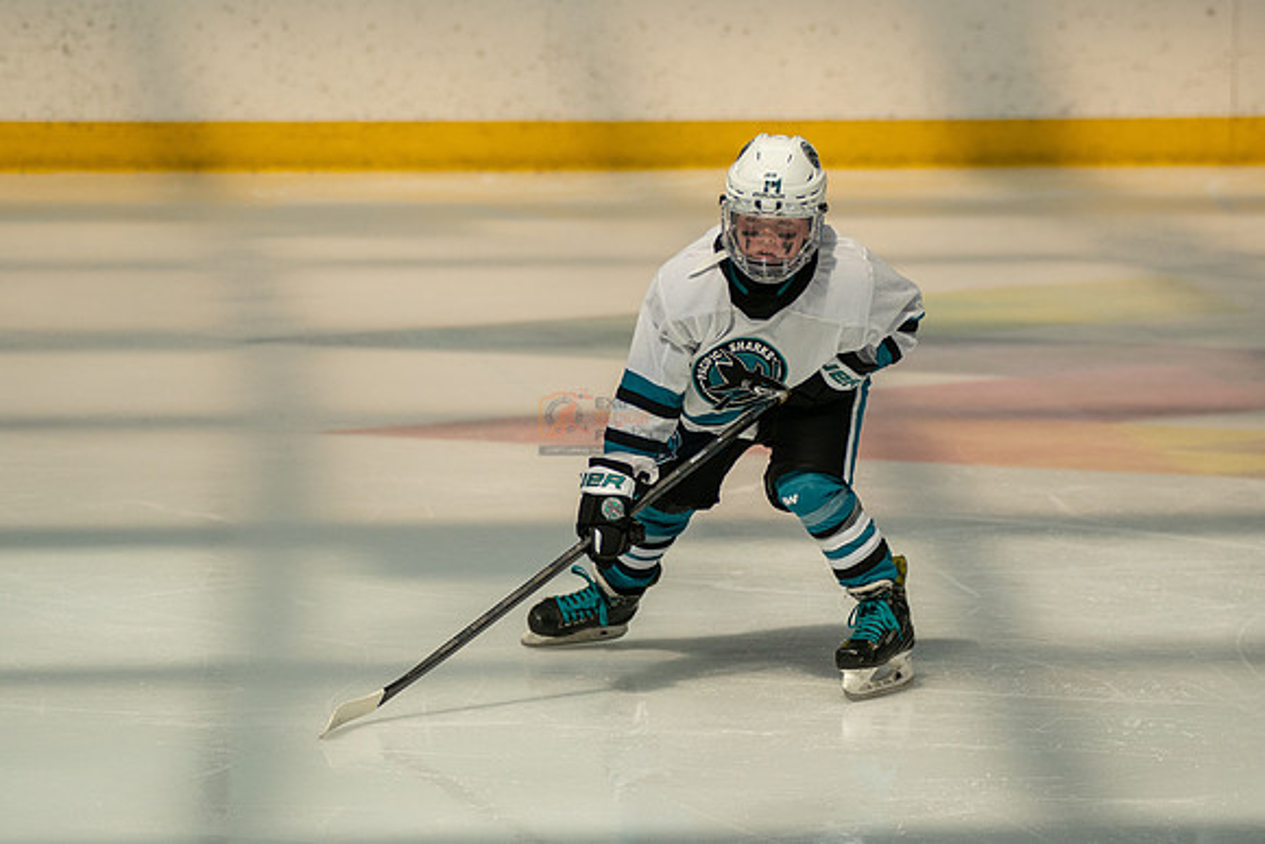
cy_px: 423
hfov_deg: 9.7
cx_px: 707
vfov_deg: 6.5
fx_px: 7467
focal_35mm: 212
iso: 1600
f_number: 3.2
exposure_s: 1/10000
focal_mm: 148
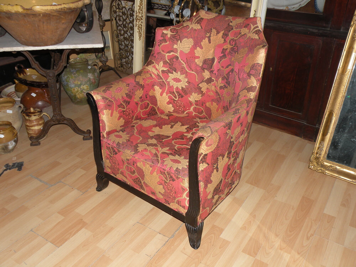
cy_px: 134
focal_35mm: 33
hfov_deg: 55.4
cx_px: 178
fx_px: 339
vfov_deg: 42.9
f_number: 3.2
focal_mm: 5.8
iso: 64
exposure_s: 1/60
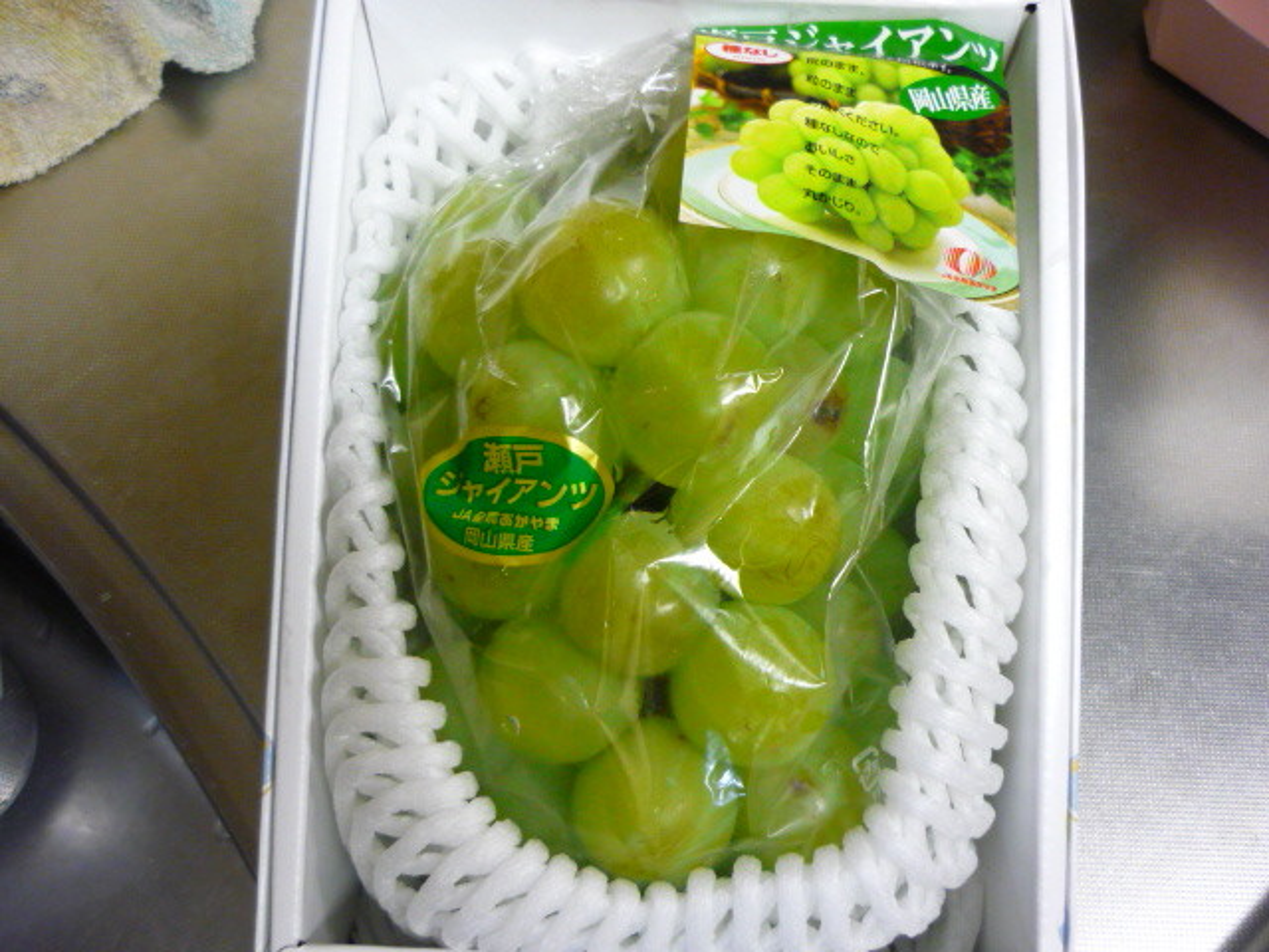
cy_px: 476
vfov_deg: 42.9
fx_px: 1210
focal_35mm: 33
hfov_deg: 55.4
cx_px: 634
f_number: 2.8
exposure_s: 1/30
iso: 320
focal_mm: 5.5
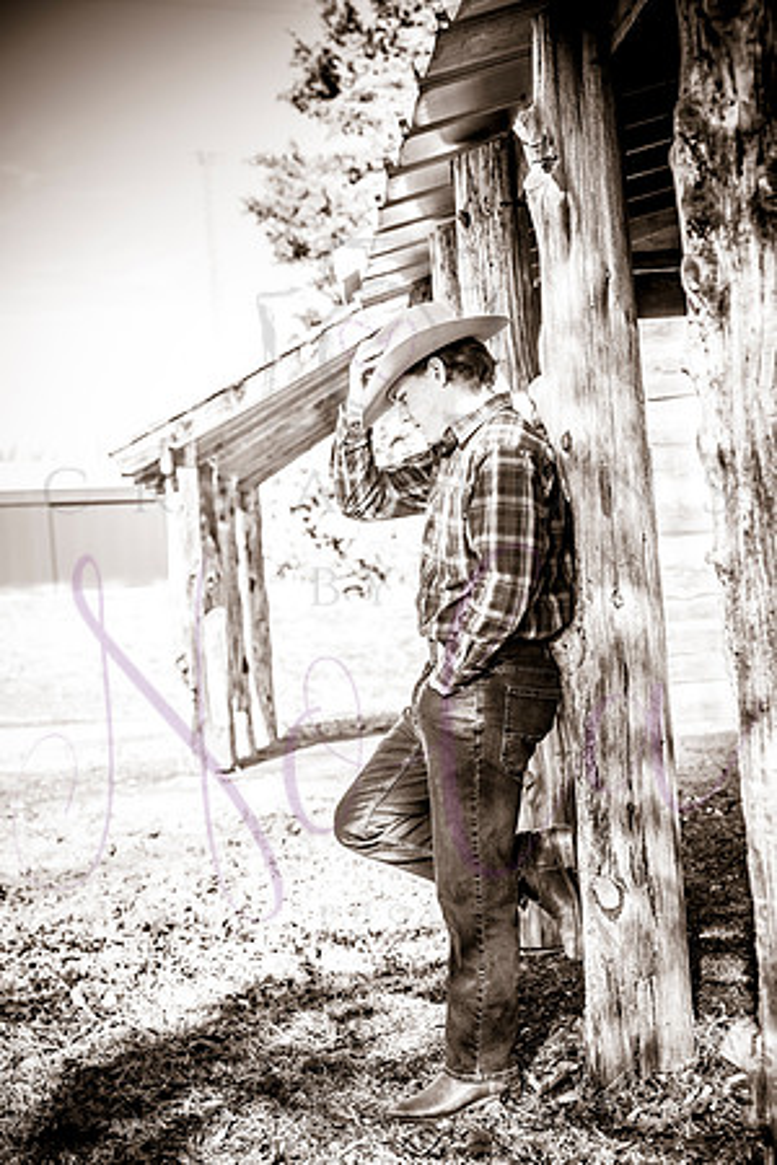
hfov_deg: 17.1
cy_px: 582
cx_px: 388
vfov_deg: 25.4
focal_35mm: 80
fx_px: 2590
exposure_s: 1/500
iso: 800
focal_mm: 80
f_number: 5.6
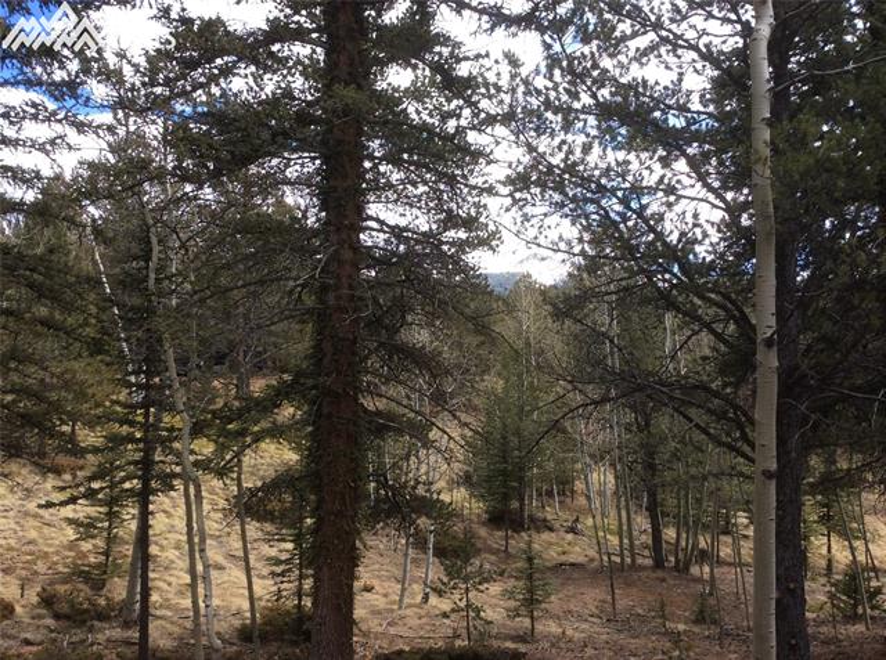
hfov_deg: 56.9
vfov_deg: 44.0
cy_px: 330
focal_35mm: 32
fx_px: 817
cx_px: 443
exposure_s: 1/520
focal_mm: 3.3
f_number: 2.4
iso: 32
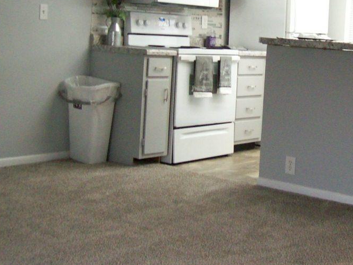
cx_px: 263
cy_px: 68
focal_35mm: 69
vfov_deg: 21.1
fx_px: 704
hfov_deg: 27.8
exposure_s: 1/64
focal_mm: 6
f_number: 2.7
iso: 200
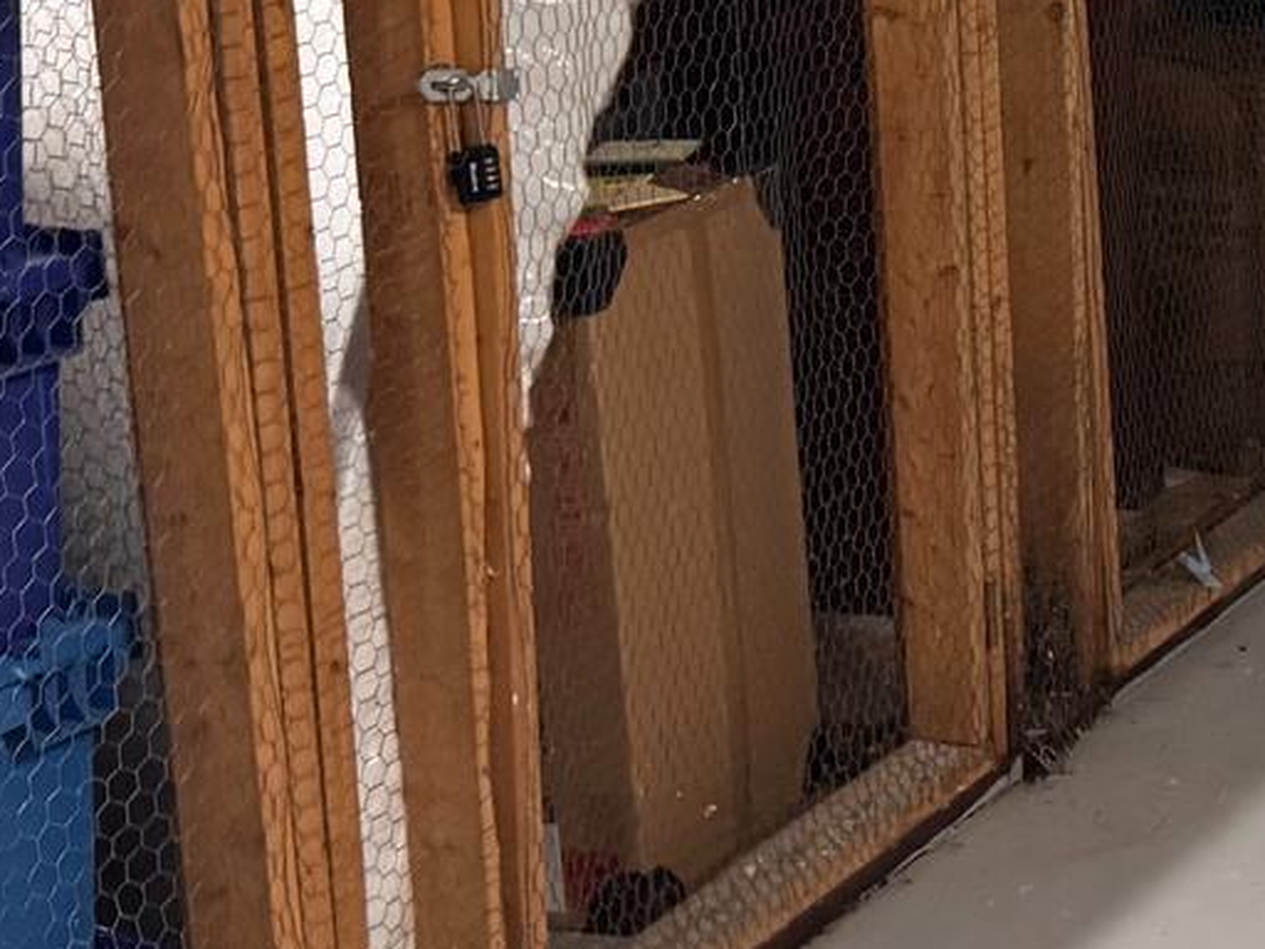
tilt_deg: -14.0
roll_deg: +0.2
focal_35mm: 96
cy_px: 171
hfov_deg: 19.0
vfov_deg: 15.3
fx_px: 3508
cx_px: 1606
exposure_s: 1/60
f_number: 1.78
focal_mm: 6.76
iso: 800
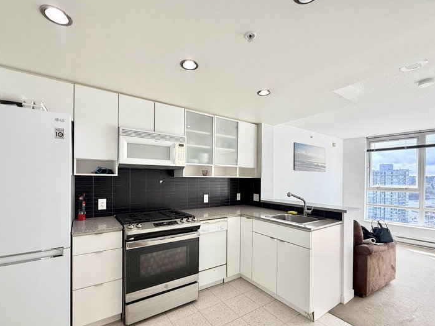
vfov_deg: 77.9
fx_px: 201
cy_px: 180
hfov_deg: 94.5
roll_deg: -1.1
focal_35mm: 16
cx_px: 215
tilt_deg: +0.1
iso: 50
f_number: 2.2
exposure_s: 1/99
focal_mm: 2.22
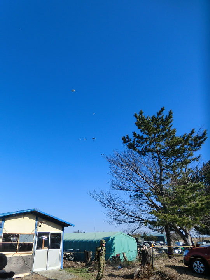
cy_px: 140
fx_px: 226
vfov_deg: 63.4
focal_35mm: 28
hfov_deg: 49.7
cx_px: 105
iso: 100
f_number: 8.8
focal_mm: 5
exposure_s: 1/200
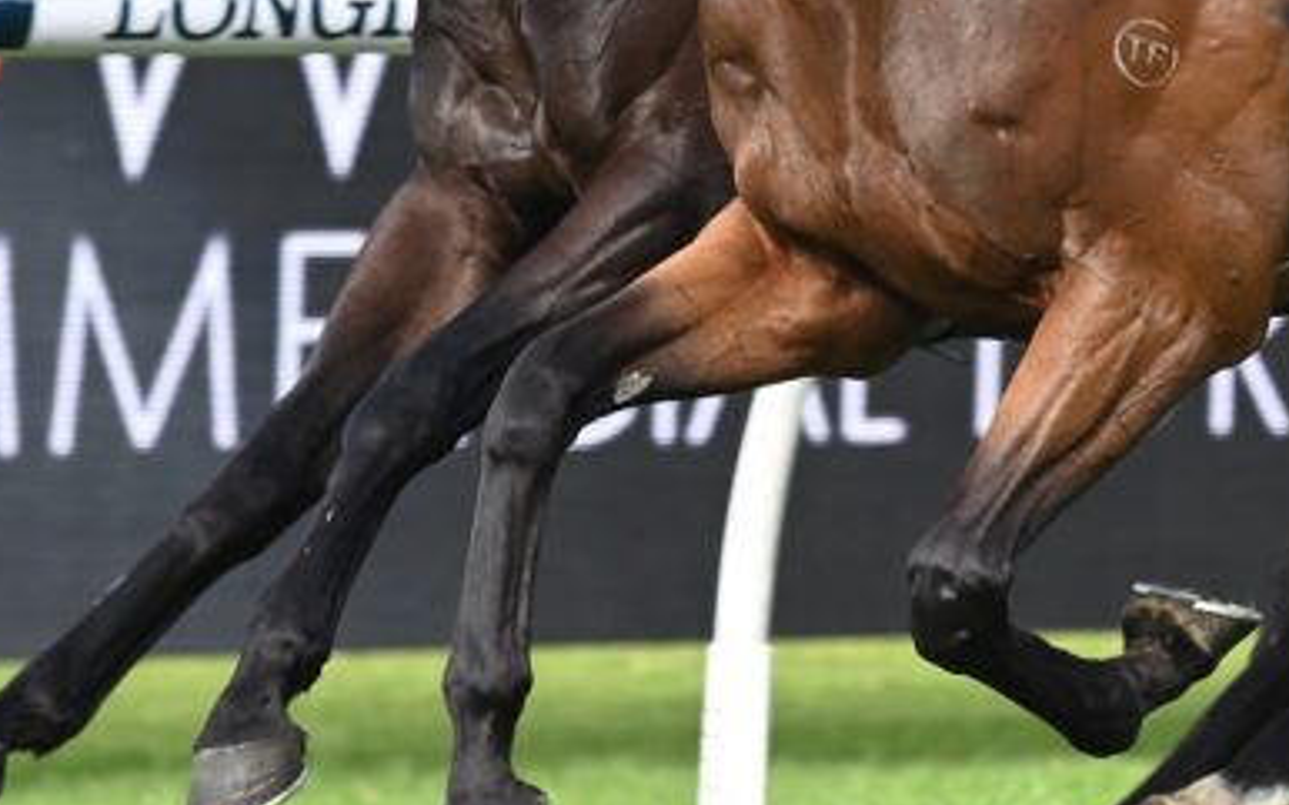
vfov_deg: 1.9
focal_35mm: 676
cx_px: 1072
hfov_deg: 3.1
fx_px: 23741
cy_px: -102
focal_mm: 250
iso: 1250
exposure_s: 1/1600
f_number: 5.6
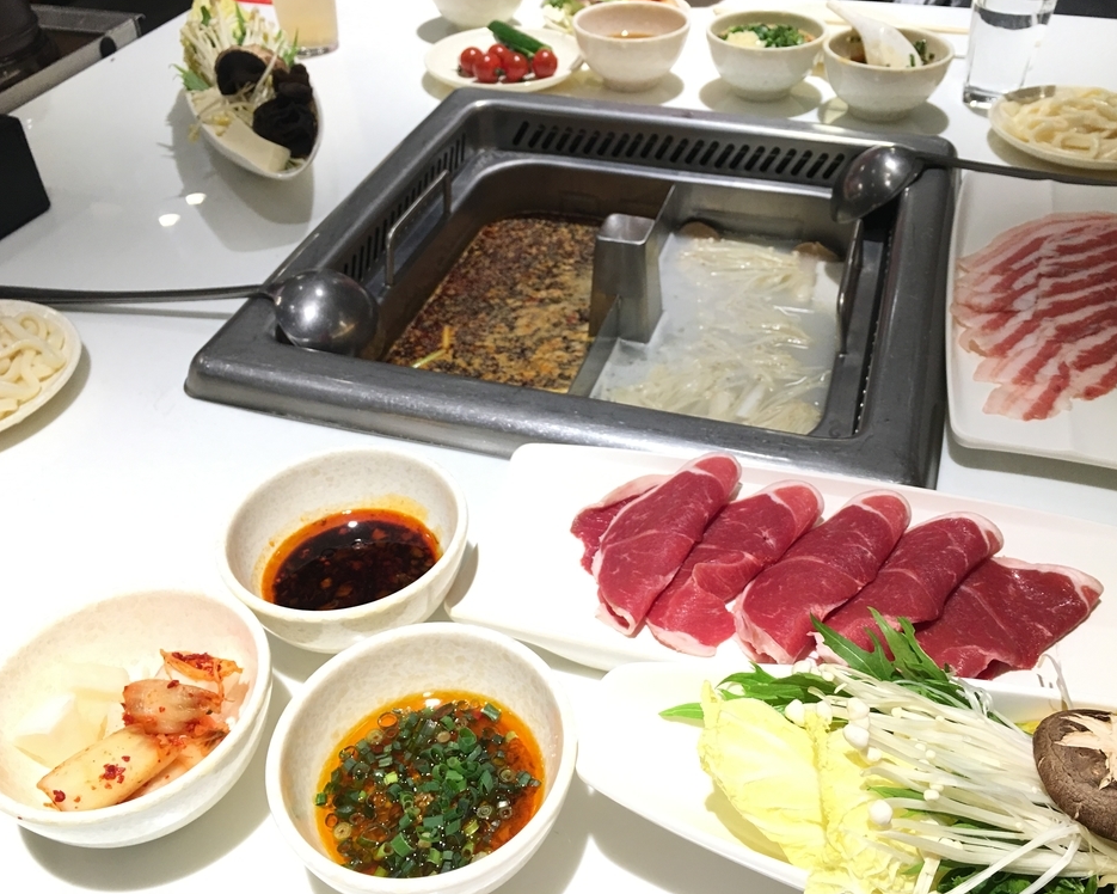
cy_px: 441
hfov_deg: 57.1
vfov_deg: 47.1
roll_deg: +1.3
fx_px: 1025
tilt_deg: -38.7
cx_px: 590
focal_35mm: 31
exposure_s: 1/30
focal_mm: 4.15
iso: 32
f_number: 2.2
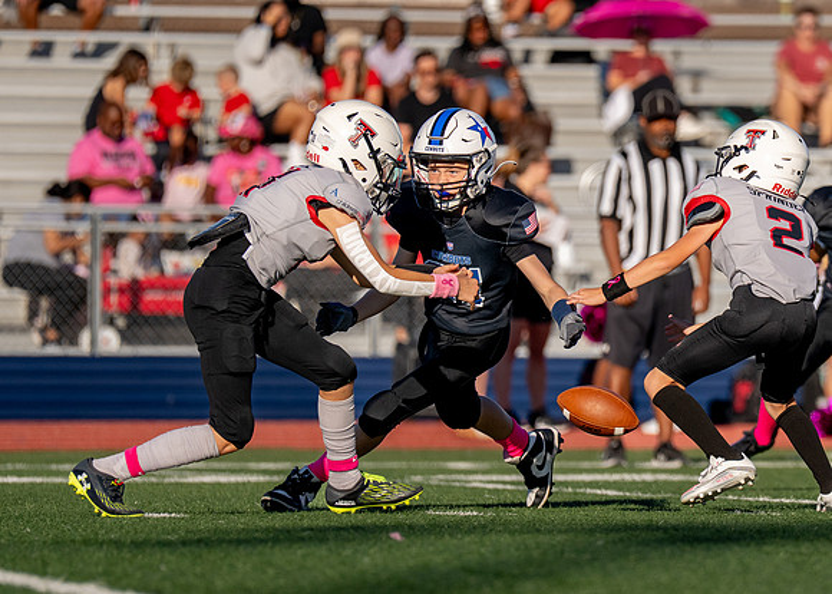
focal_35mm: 470
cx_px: 783
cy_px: 323
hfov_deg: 4.3
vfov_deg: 3.1
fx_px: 11095
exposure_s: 1/5000
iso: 160
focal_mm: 200
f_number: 2.8
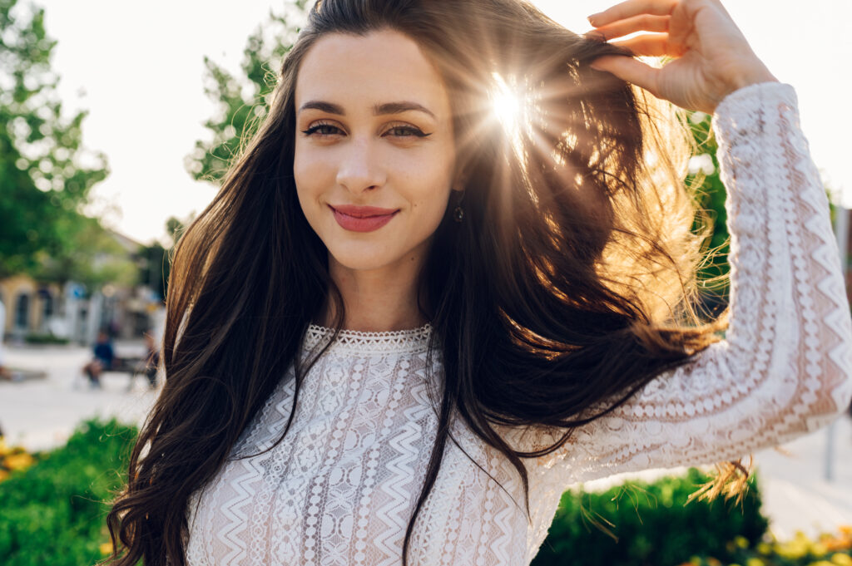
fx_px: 828
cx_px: 426
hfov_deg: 54.5
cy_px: 283
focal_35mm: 35
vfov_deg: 37.8
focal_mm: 35
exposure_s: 1/200
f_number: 3.5
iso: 50
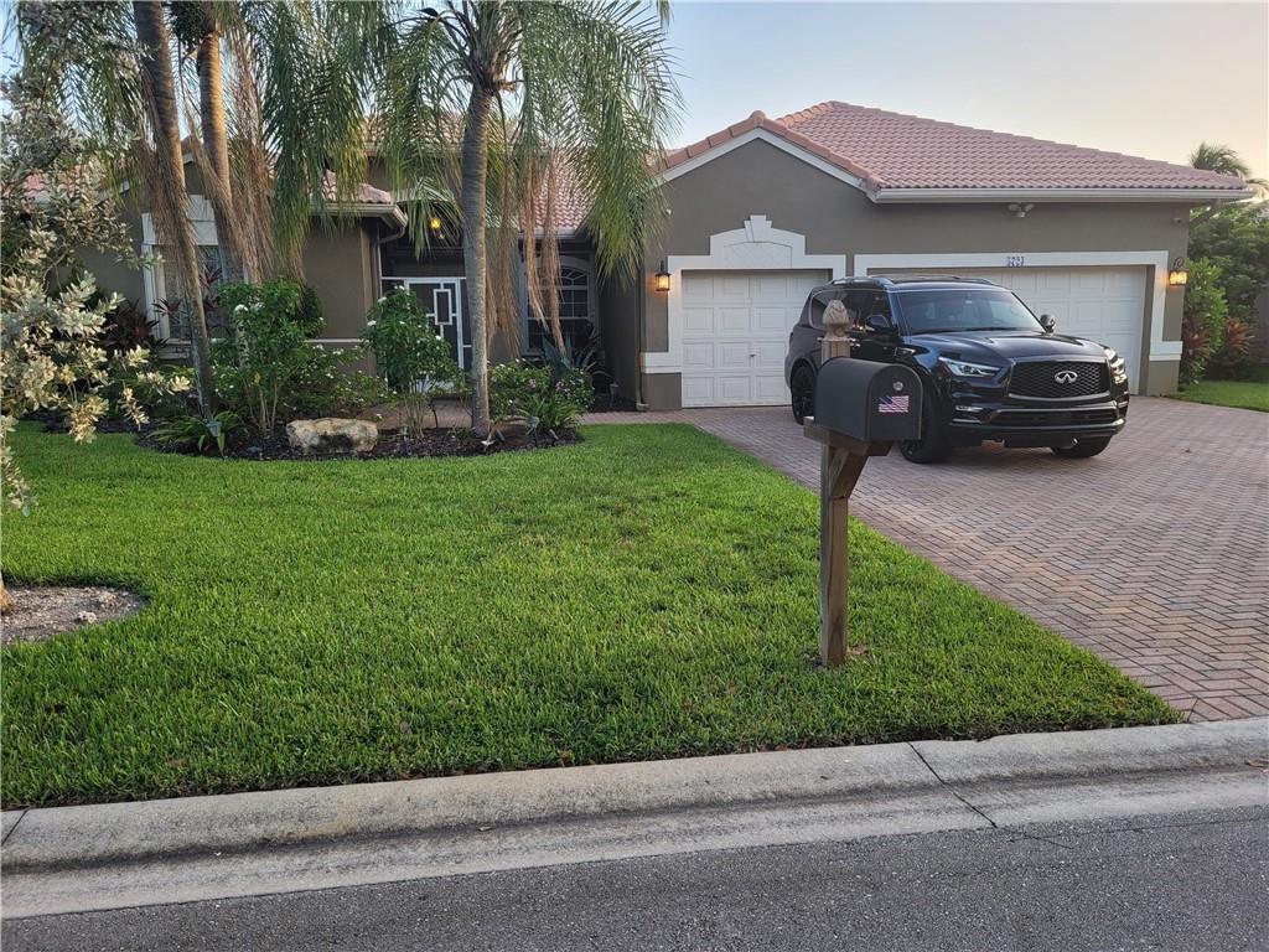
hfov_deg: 67.3
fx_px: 953
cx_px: 634
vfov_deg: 53.1
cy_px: 476
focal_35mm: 26
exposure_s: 1/229
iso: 40
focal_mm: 5.4
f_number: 1.8
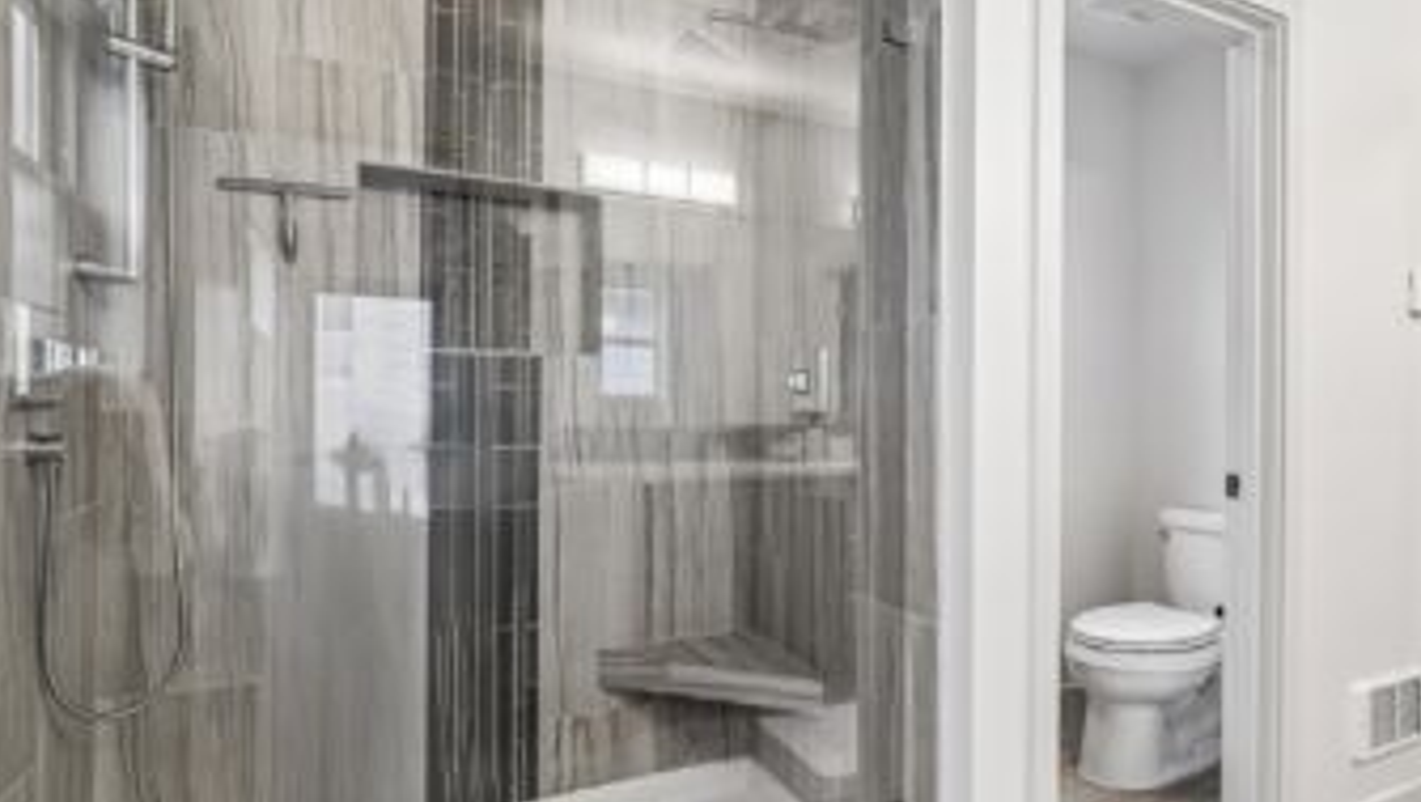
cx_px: 814
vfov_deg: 56.0
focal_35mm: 20
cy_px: 422
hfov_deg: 86.0
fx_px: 754
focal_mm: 16
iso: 1600
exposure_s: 1/25
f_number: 8
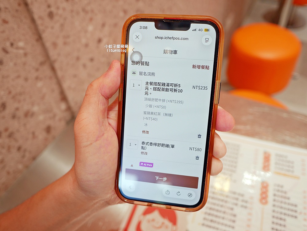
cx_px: 154
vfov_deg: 49.8
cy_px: 116
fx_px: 248
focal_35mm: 28
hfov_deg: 63.4
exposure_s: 1/160
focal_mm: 14
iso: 200
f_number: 2.5
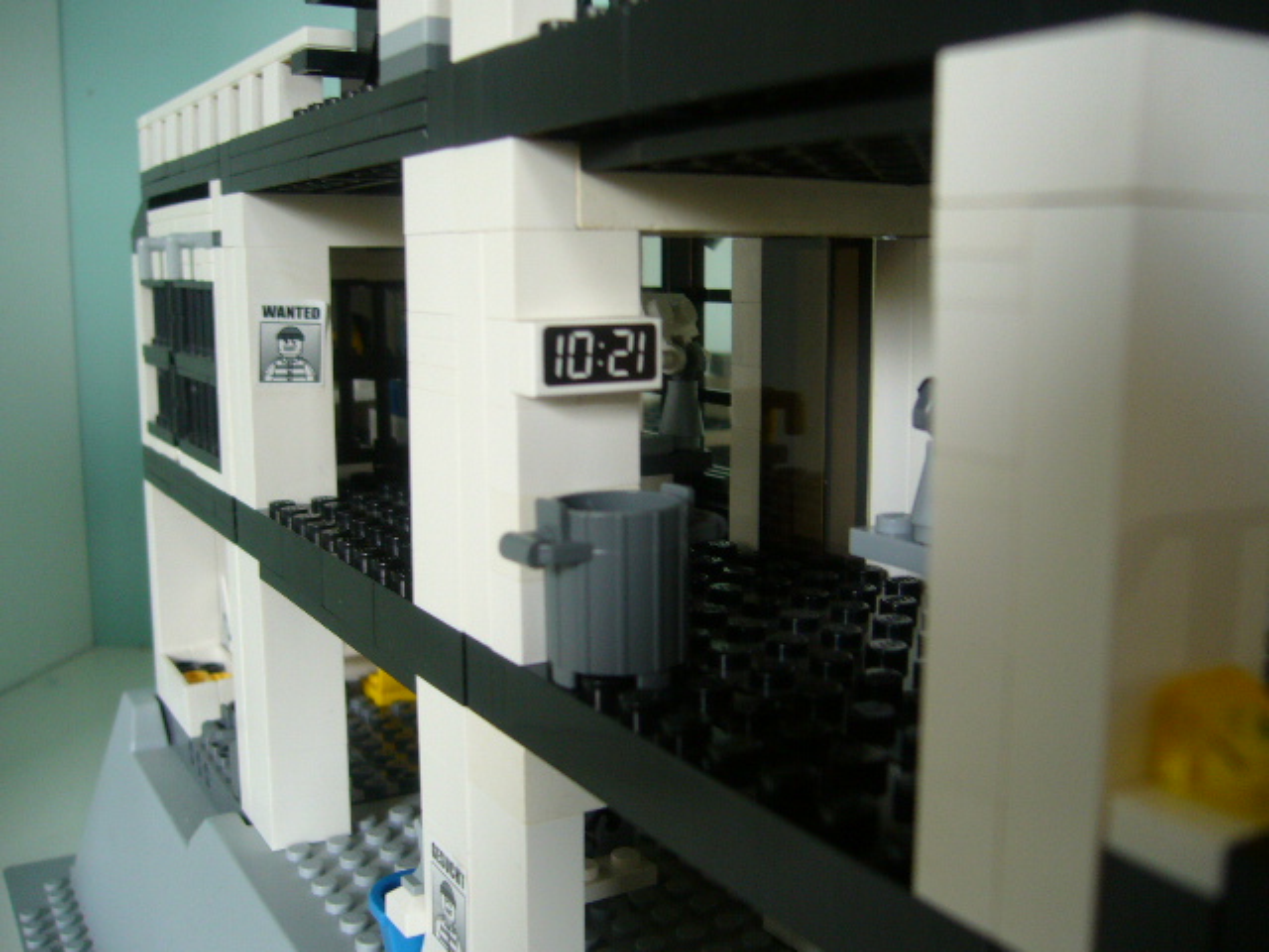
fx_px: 1283
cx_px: 634
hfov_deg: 52.6
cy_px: 476
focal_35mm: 35
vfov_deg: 40.7
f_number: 2.8
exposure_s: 1/20
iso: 100
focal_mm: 5.8
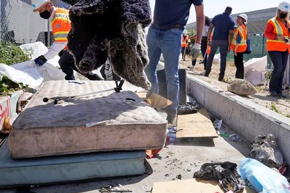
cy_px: 70
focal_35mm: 33
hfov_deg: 56.5
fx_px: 266
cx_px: 181
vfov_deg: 39.6
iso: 400
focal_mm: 24
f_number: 6.3
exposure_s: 1/1000
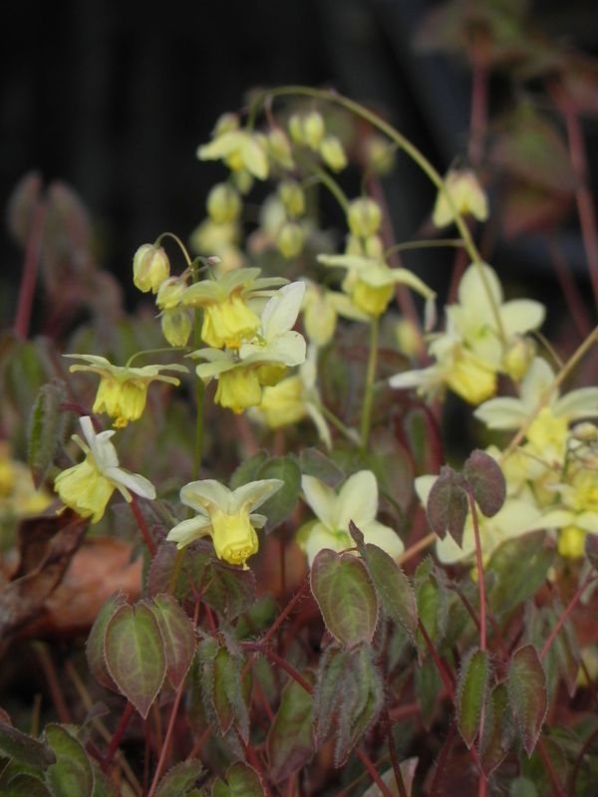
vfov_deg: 2.9
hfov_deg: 2.2
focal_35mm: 678
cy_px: 398
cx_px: 299
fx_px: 15617
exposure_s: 1/800
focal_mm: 120
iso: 160
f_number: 5
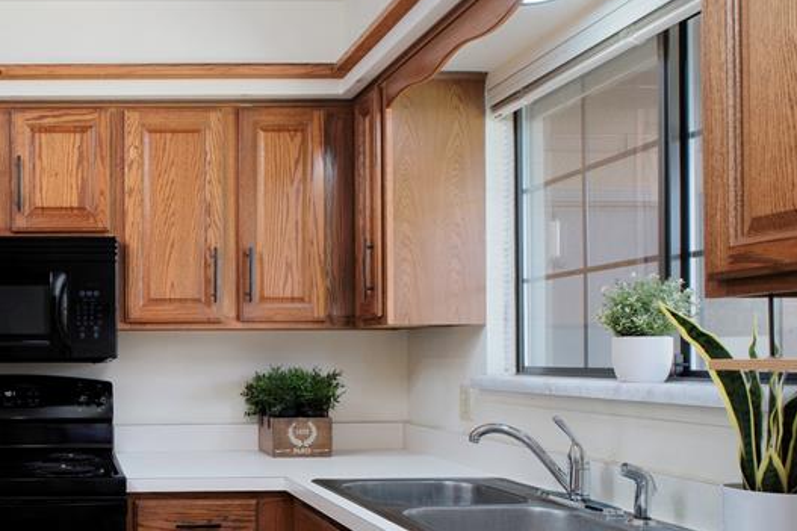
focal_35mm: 35
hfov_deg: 48.4
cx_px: 71
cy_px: 346
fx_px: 775
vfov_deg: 37.5
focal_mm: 11.7
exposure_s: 1/125
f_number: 7.1
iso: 640
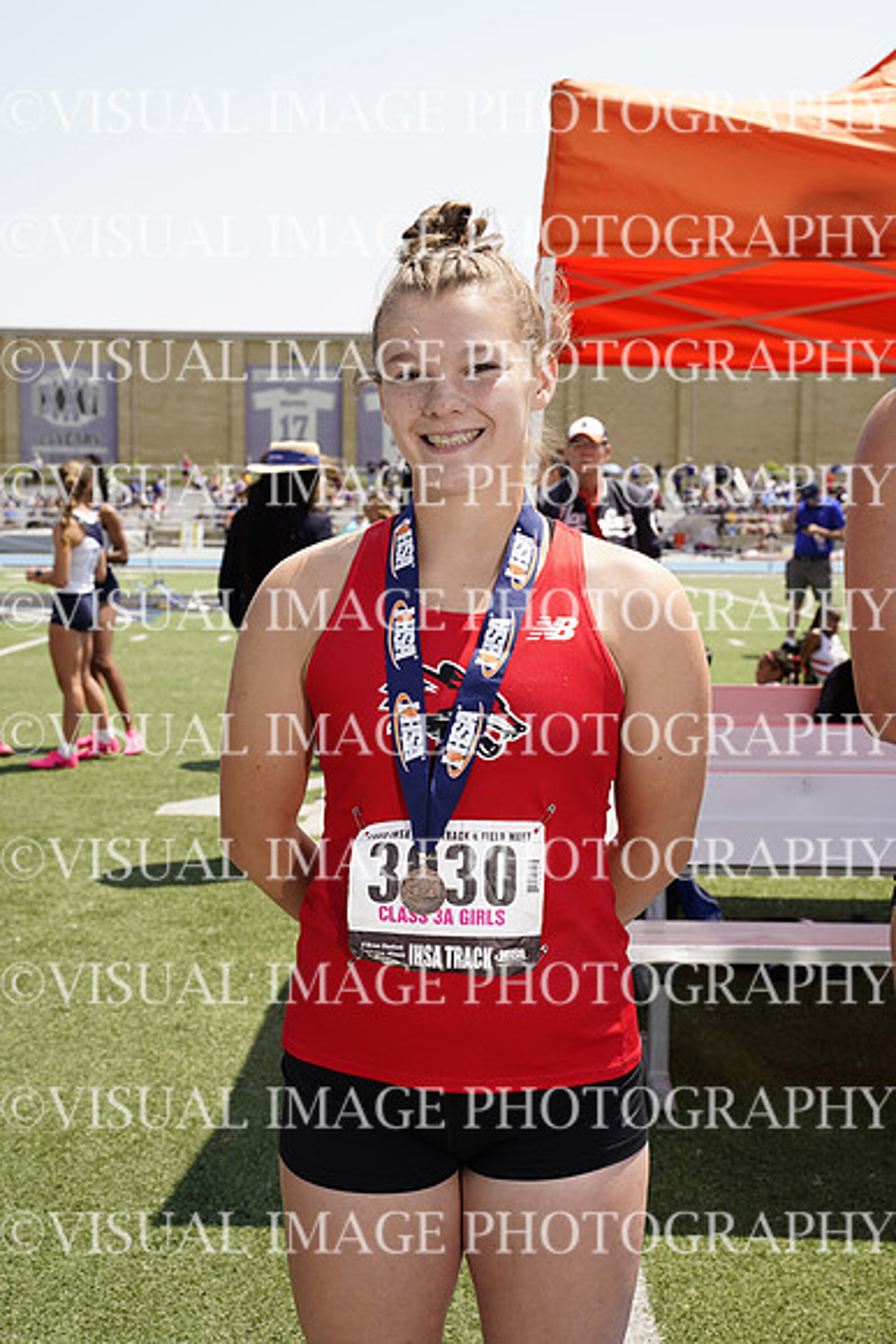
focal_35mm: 48
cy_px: 672
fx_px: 1791
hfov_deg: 28.1
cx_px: 448
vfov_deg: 41.1
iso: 100
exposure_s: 1/160
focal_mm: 48
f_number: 8
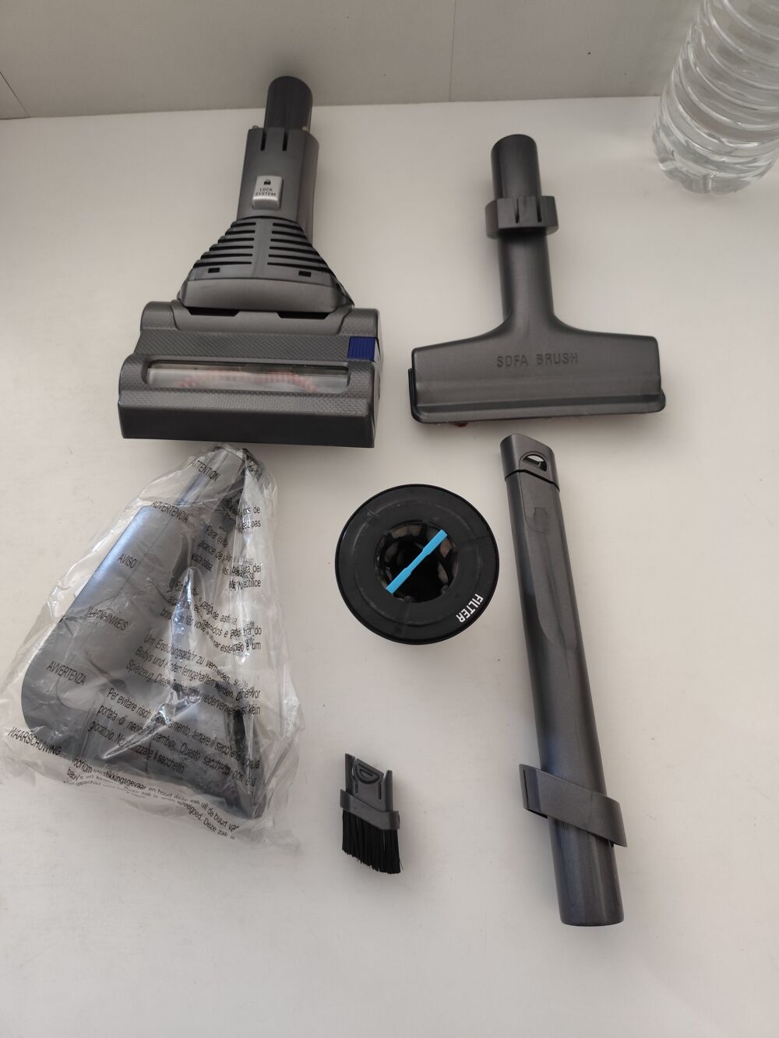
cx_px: 390
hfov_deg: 58.9
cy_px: 519
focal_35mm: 23
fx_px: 690
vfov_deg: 73.9
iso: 1250
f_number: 1.65
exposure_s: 1/50
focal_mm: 6.14
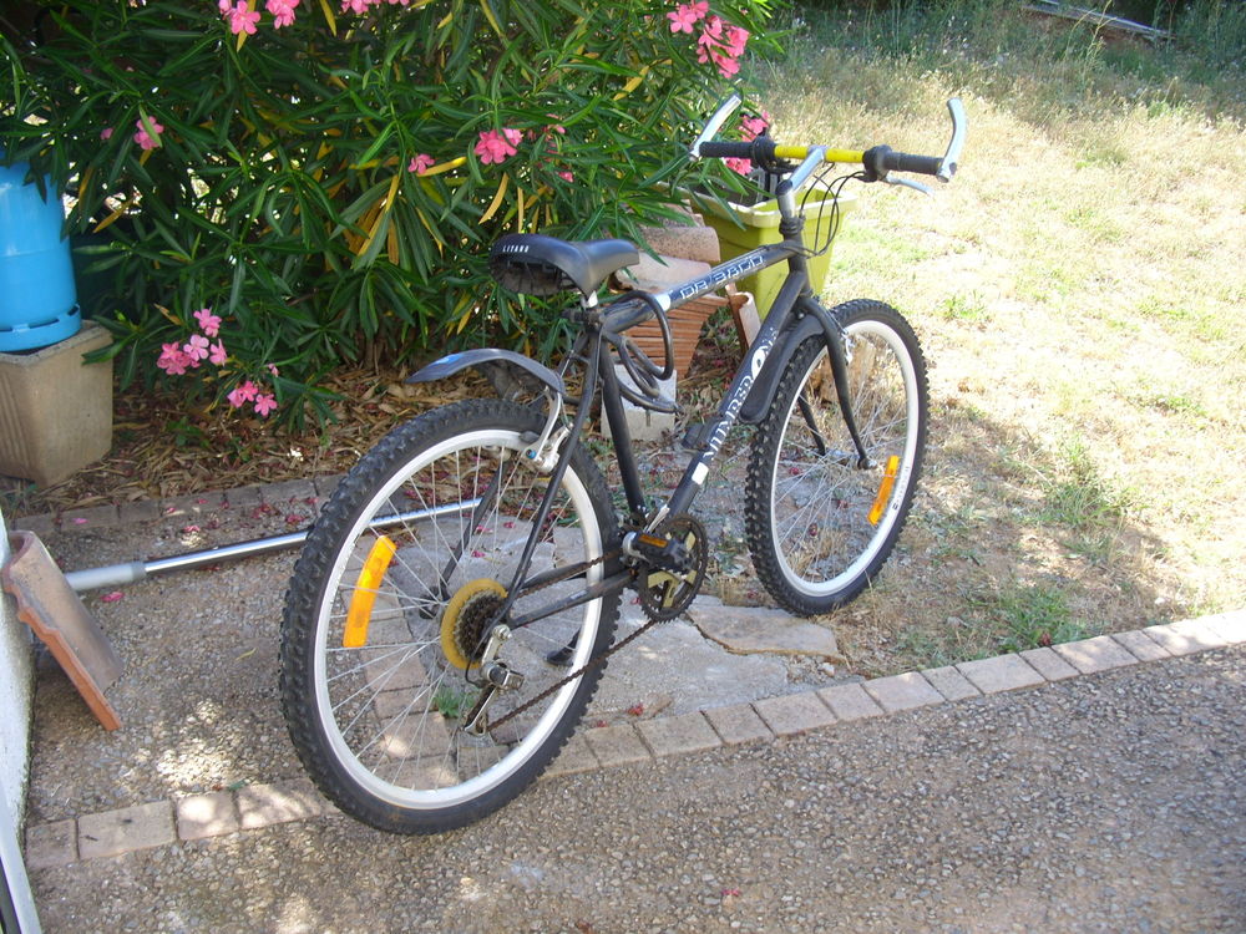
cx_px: 623
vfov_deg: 37.7
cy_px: 467
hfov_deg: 49.0
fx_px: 1368
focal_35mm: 38
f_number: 2.8
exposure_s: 1/184
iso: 50
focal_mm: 7.8
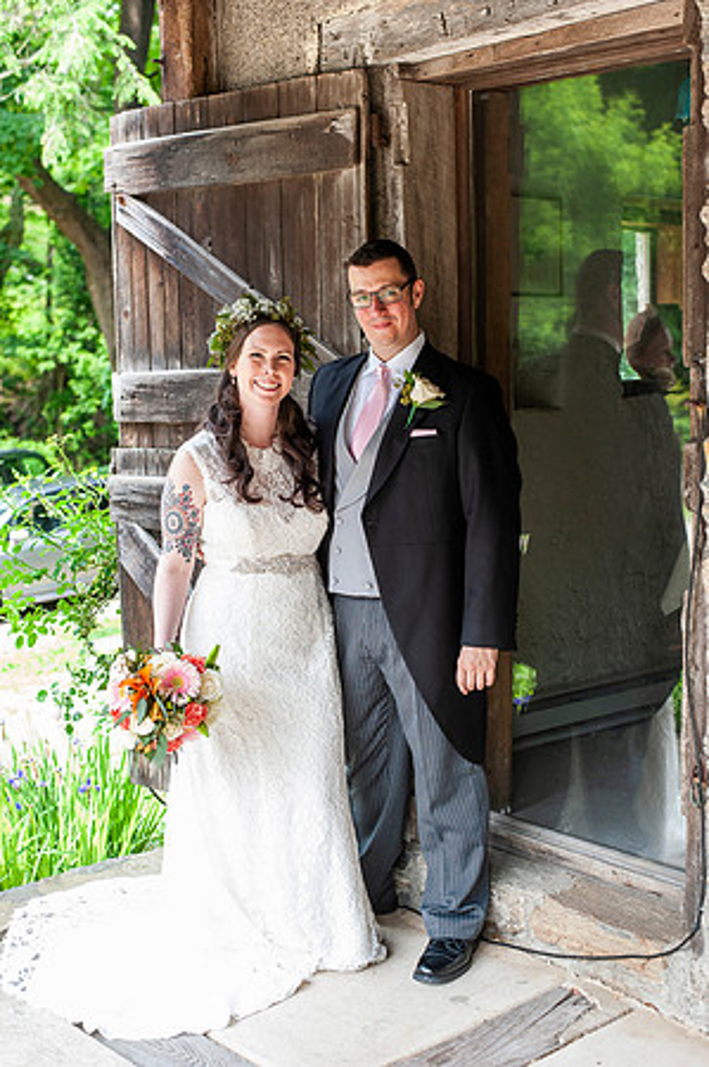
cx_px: 354
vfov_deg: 39.6
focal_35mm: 50
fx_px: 1480
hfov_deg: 26.9
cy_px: 534
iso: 640
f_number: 4
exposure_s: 1/320
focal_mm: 50
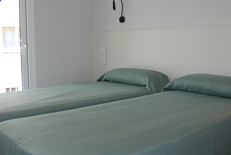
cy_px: 73
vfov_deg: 31.3
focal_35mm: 43
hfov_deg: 45.3
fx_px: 276
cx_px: 103
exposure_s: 1/60
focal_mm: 18
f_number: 3.5
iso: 125
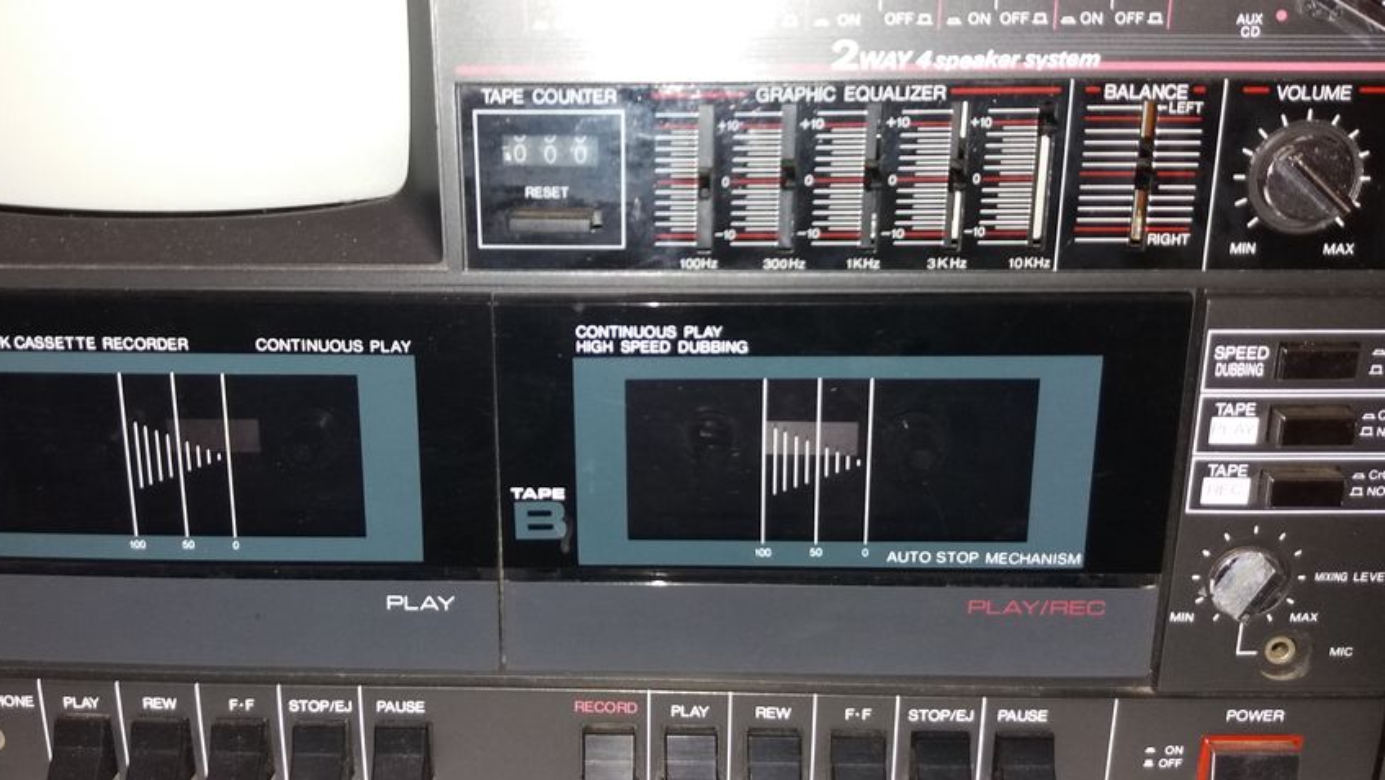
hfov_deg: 55.0
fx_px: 1322
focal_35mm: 36
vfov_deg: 32.8
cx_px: 589
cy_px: 324
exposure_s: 1/36
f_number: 1.9
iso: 64
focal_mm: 3.7
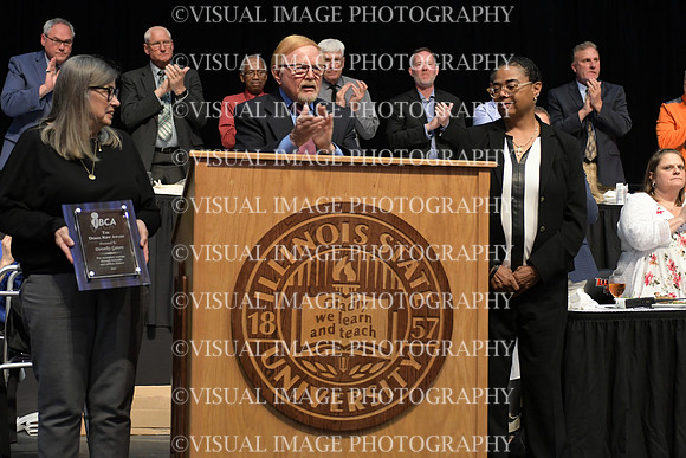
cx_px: 343
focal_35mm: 68
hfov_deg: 29.9
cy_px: 229
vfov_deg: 20.2
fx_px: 1286
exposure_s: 1/400
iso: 2000
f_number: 3.2
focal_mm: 45
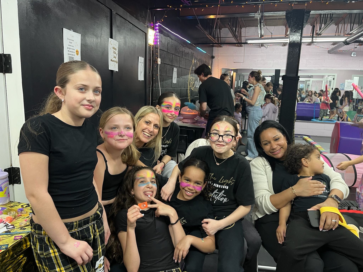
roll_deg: -0.9
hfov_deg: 67.3
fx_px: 273
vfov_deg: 53.1
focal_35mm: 26
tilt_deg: -10.9
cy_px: 136
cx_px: 182
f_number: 1.6
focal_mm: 5.1
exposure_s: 1/60
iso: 125
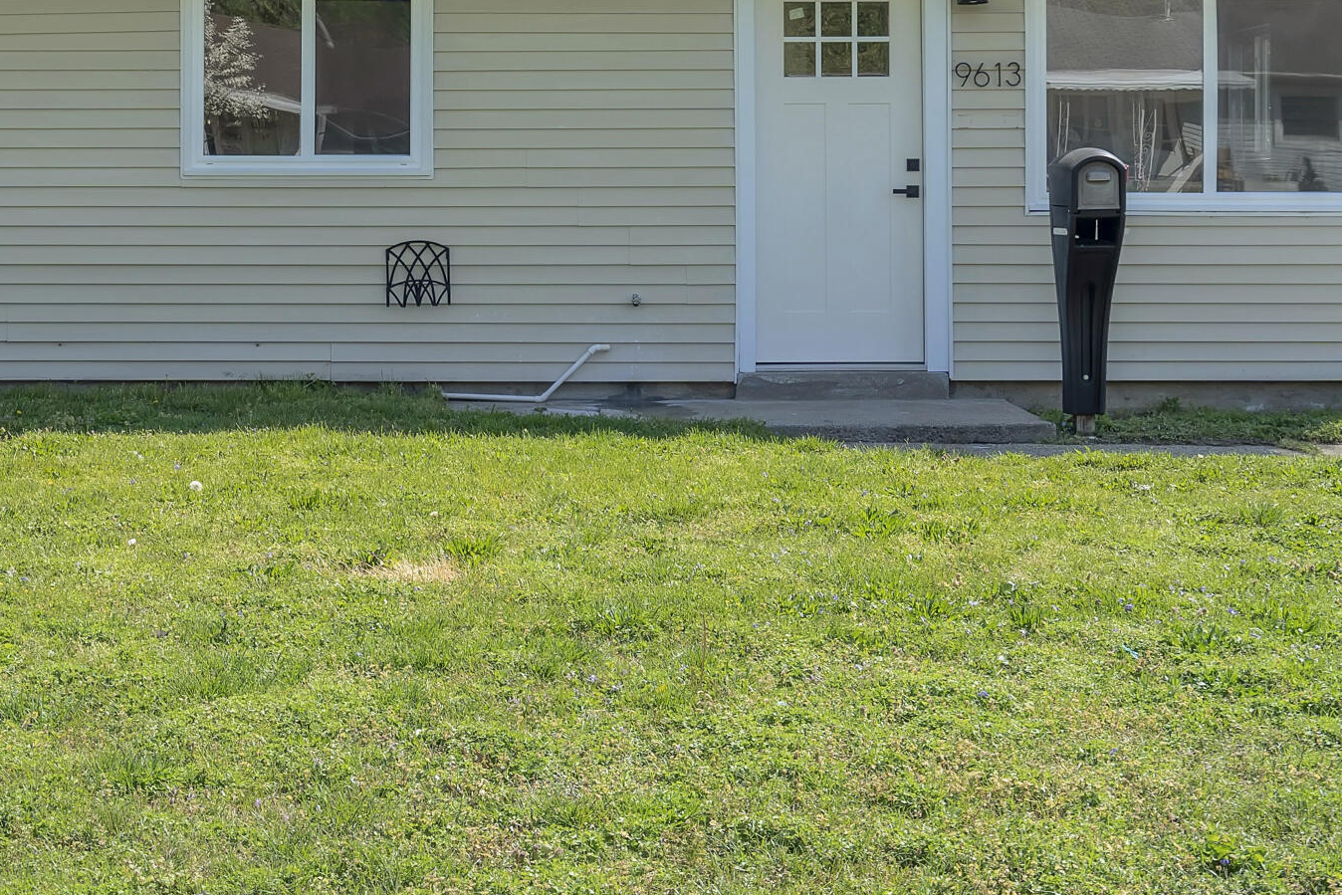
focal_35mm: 69
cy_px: 102
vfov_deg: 19.4
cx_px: 502
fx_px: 2572
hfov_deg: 29.1
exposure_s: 1/200
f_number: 4
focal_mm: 31
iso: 50
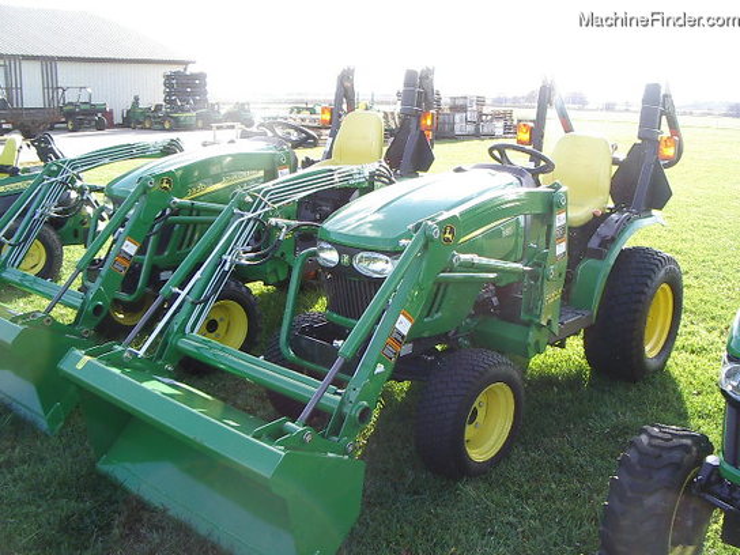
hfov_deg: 49.0
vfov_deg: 37.7
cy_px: 278
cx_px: 370
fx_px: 812
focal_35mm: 38
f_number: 4.8
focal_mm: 5.8
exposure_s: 1/60
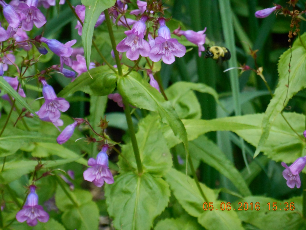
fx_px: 1609
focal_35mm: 182
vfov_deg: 8.2
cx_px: 153
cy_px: 115
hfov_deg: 10.9
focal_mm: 32.9
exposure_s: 1/250
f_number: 6.4
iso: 640
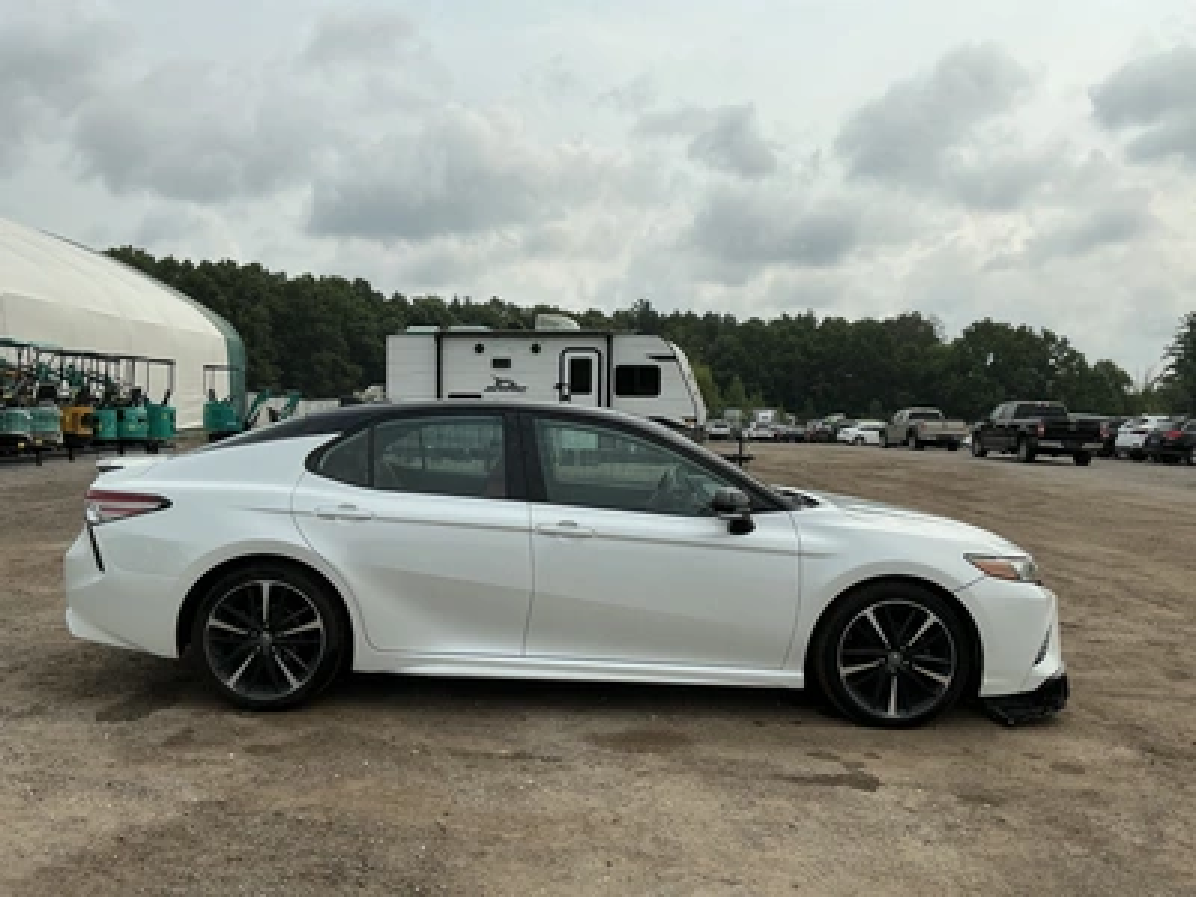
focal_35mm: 28
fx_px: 967
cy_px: 448
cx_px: 598
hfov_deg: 63.4
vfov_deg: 49.7
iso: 25
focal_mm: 3
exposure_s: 1/2959
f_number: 1.8
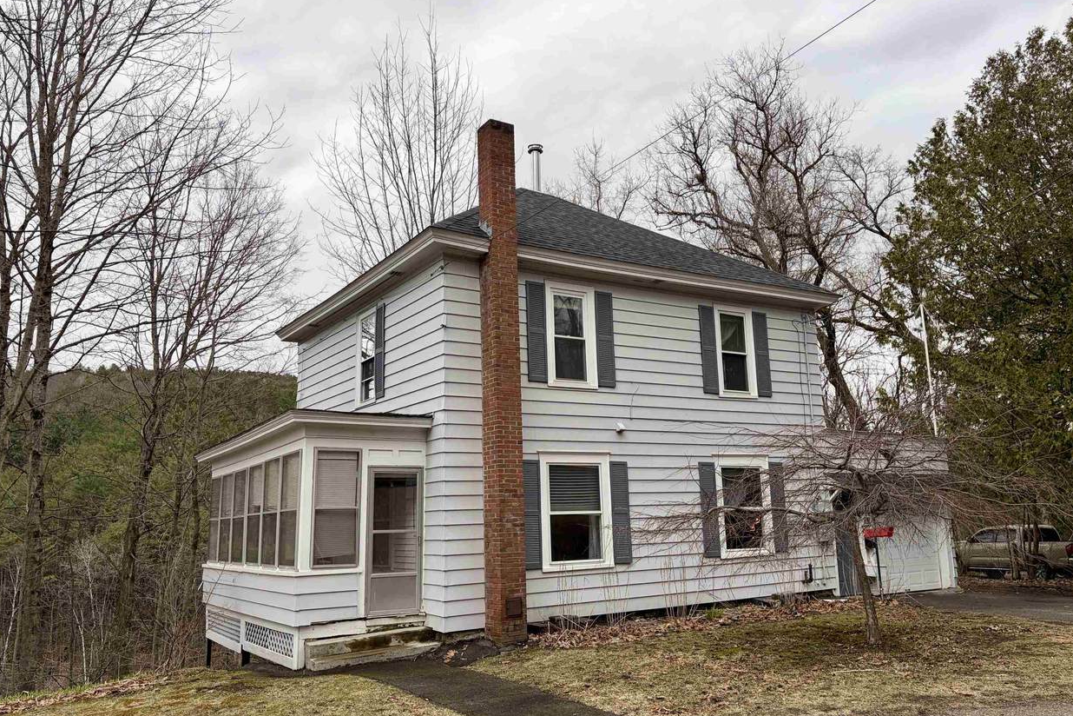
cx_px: 543
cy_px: 377
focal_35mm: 28
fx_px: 834
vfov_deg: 46.4
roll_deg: +1.5
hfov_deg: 65.5
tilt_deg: +9.1
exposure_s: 1/539
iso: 50
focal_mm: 5.96
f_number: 1.6
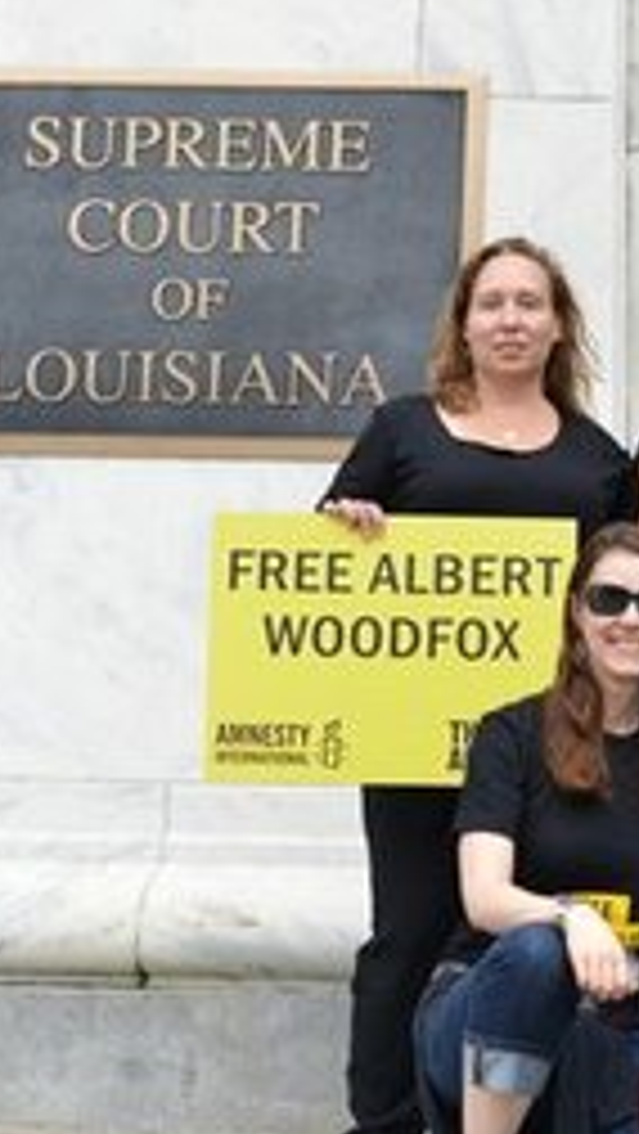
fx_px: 3129
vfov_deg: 20.5
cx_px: 945
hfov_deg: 11.2
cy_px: 596
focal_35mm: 104
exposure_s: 1/640
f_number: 2.8
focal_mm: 50
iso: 200
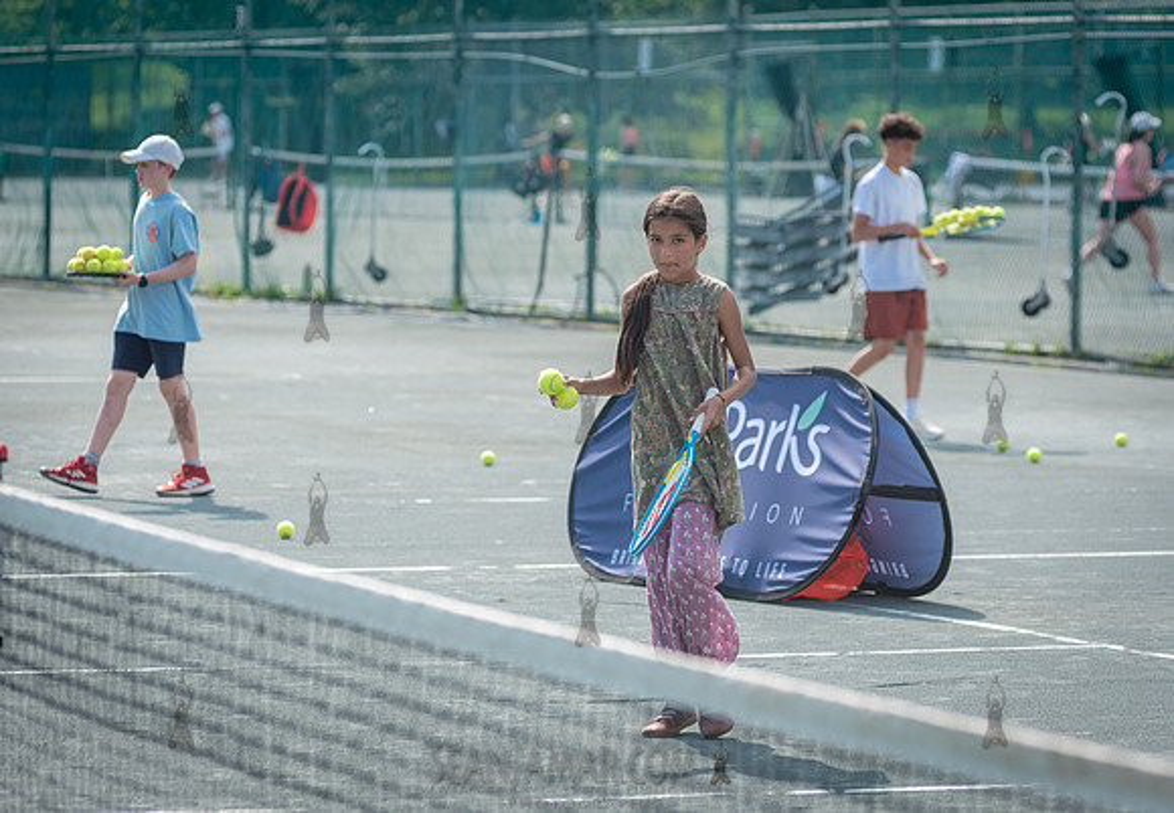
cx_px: 655
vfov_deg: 6.9
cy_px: 344
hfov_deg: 10.0
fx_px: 6740
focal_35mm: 204
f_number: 4.5
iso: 250
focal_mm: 170
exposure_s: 1/1250
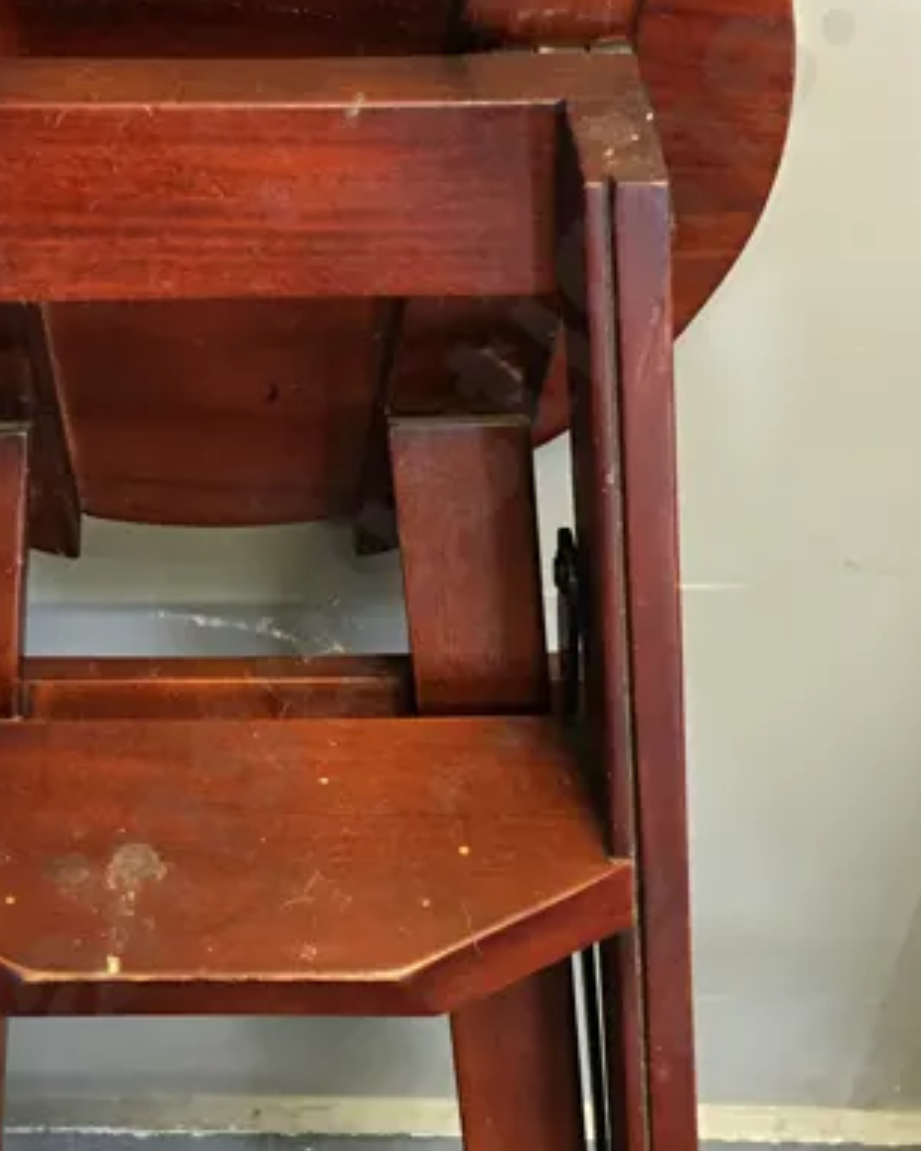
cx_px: 221
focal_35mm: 75
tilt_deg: -52.5
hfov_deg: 20.3
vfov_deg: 25.2
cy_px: 784
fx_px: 2554
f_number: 2.2
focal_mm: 4.15
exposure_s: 1/17
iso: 100
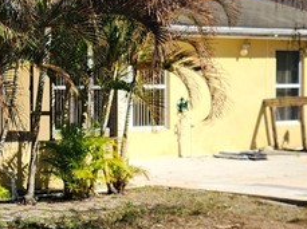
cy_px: 154
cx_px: -21
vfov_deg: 14.3
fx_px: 912
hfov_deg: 18.5
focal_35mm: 103
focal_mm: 5.4
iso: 20
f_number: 1.8
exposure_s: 1/1105
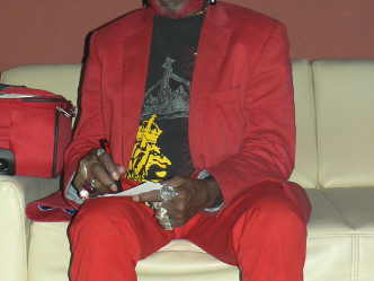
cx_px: 154
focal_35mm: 74
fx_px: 800
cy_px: 194
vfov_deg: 19.8
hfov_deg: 26.3
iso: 200
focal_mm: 7
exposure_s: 1/60
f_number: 2.8
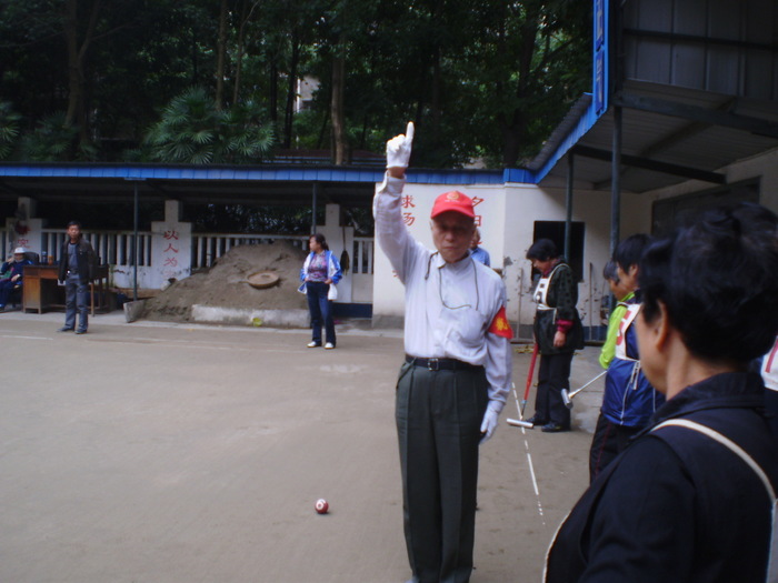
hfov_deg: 51.4
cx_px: 389
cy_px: 292
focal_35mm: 36
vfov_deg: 39.7
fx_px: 809
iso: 64
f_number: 3.1
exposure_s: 1/80
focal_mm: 6.3
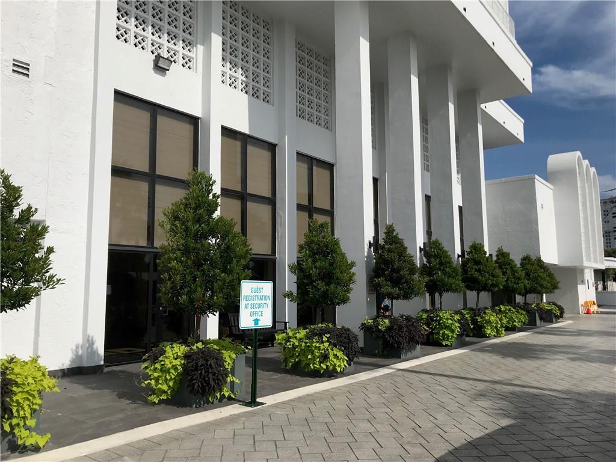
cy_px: 231
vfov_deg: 49.7
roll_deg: -0.7
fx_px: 498
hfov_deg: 63.4
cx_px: 308
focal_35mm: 28
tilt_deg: +9.3
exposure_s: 1/5988
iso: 20
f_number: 1.8
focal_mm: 3.99
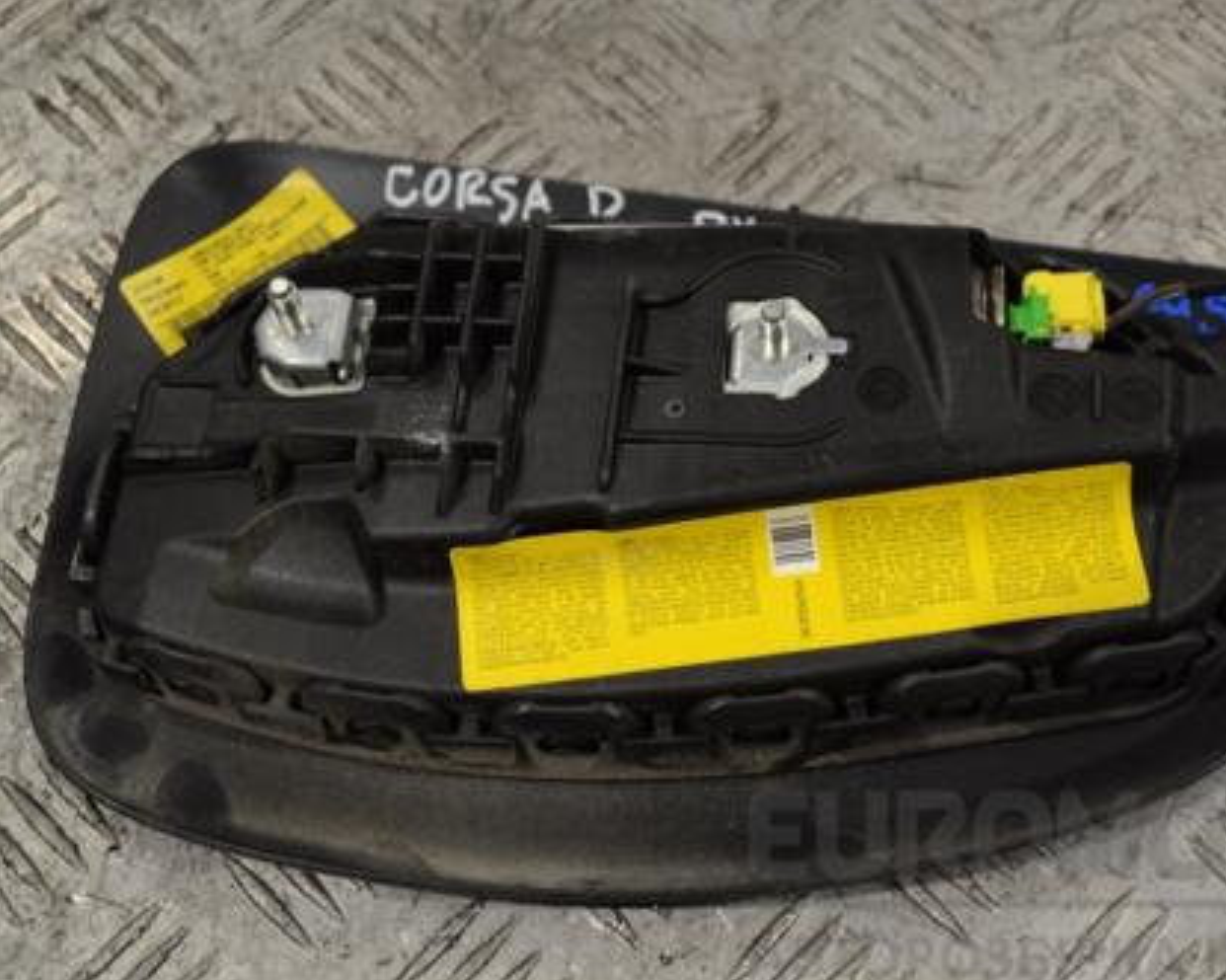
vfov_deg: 28.6
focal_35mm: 53
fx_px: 1923
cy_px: 441
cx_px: 693
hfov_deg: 35.3
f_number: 4.2
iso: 100
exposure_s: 1/50
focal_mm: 26
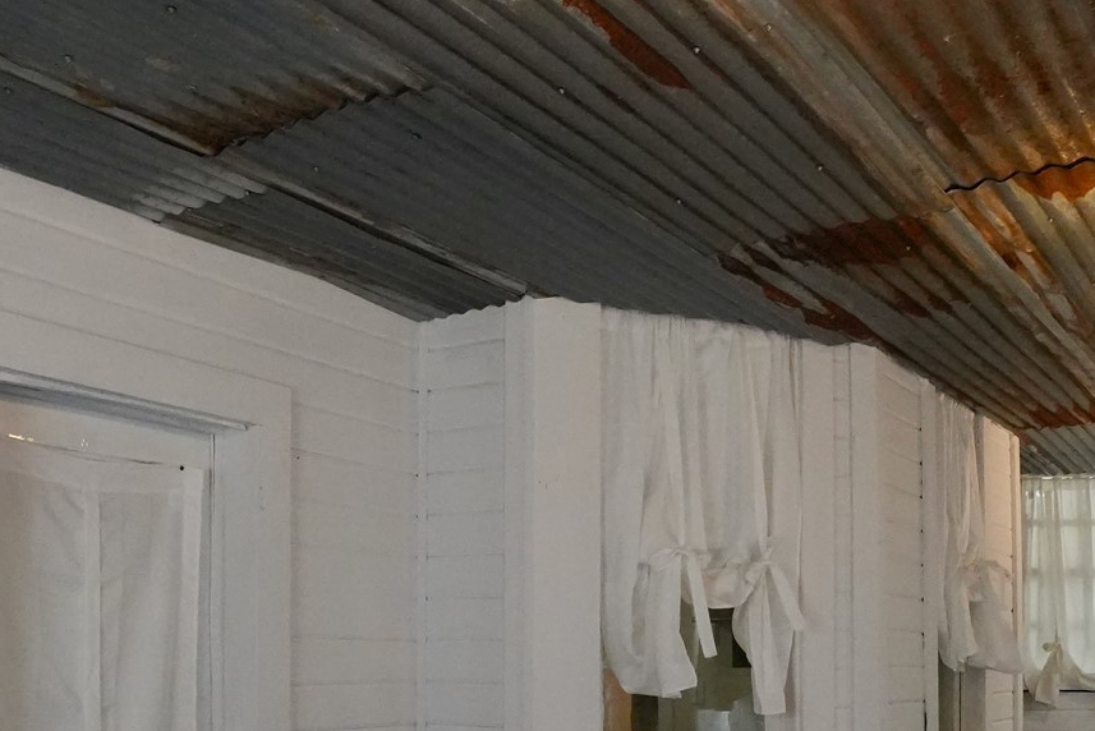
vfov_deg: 33.4
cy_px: 642
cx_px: 502
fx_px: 1156
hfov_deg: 50.6
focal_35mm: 38
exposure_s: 1/50
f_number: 10
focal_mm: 10
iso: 3200
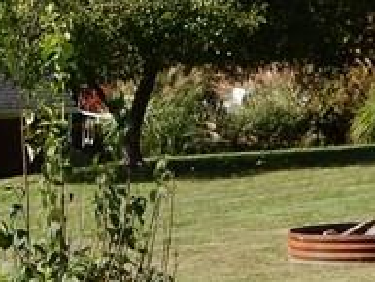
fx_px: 1669
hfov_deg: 12.7
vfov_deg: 9.6
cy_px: 136
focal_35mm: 154
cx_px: 39
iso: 125
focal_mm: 5.2
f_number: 4
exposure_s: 1/800
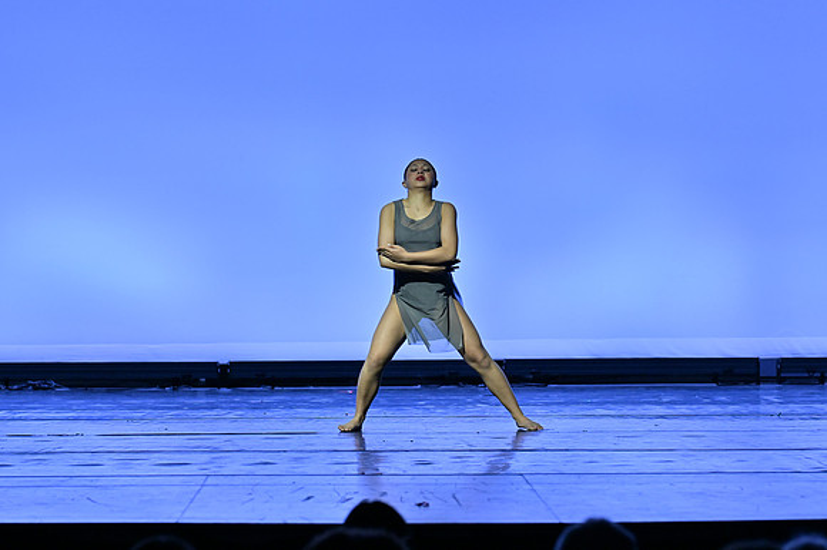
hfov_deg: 16.1
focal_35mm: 127
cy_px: 275
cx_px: 414
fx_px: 2916
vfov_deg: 10.8
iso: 450
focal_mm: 85
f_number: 2.8
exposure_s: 1/500
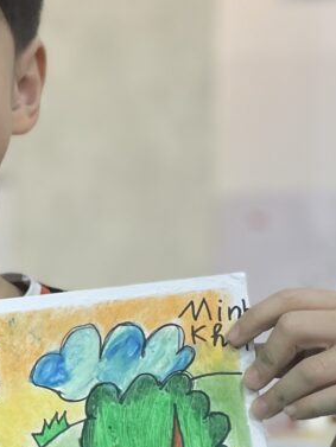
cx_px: -88
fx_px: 1190
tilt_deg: -3.1
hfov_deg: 15.4
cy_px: 363
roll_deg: +0.3
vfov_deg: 21.0
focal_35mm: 92
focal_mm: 4.2
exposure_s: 1/100
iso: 125
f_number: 1.6
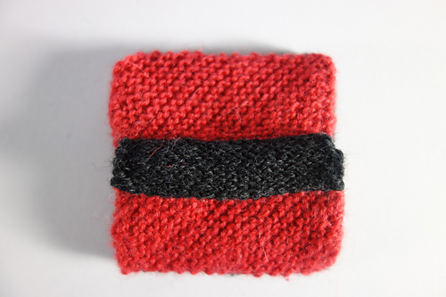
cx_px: 223
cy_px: 148
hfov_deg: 65.5
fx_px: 347
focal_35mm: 28
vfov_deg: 46.4
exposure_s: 1/60
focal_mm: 10.4
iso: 125
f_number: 2
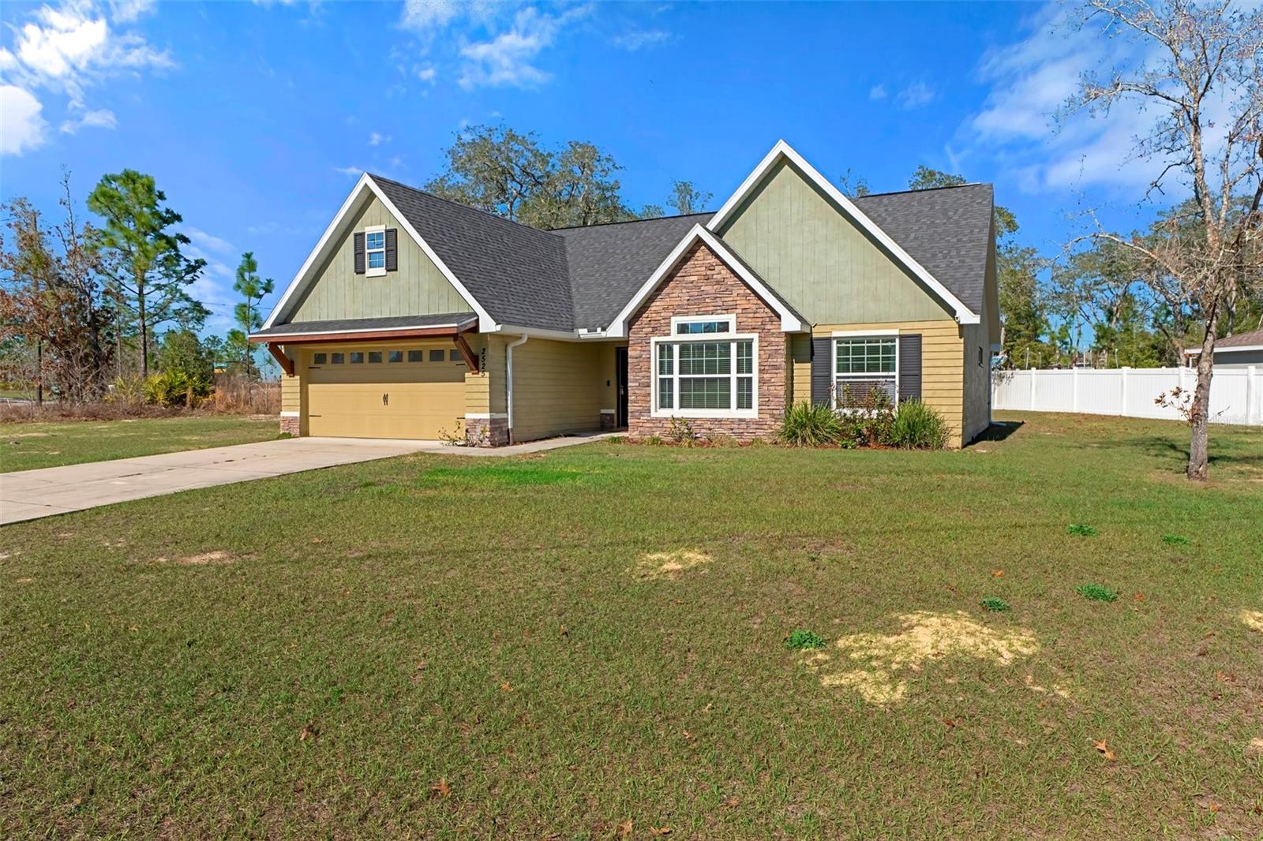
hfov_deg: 77.3
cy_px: 420
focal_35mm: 22
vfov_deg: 56.1
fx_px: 789
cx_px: 632
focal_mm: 15
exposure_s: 1/2000
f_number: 8
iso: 1000
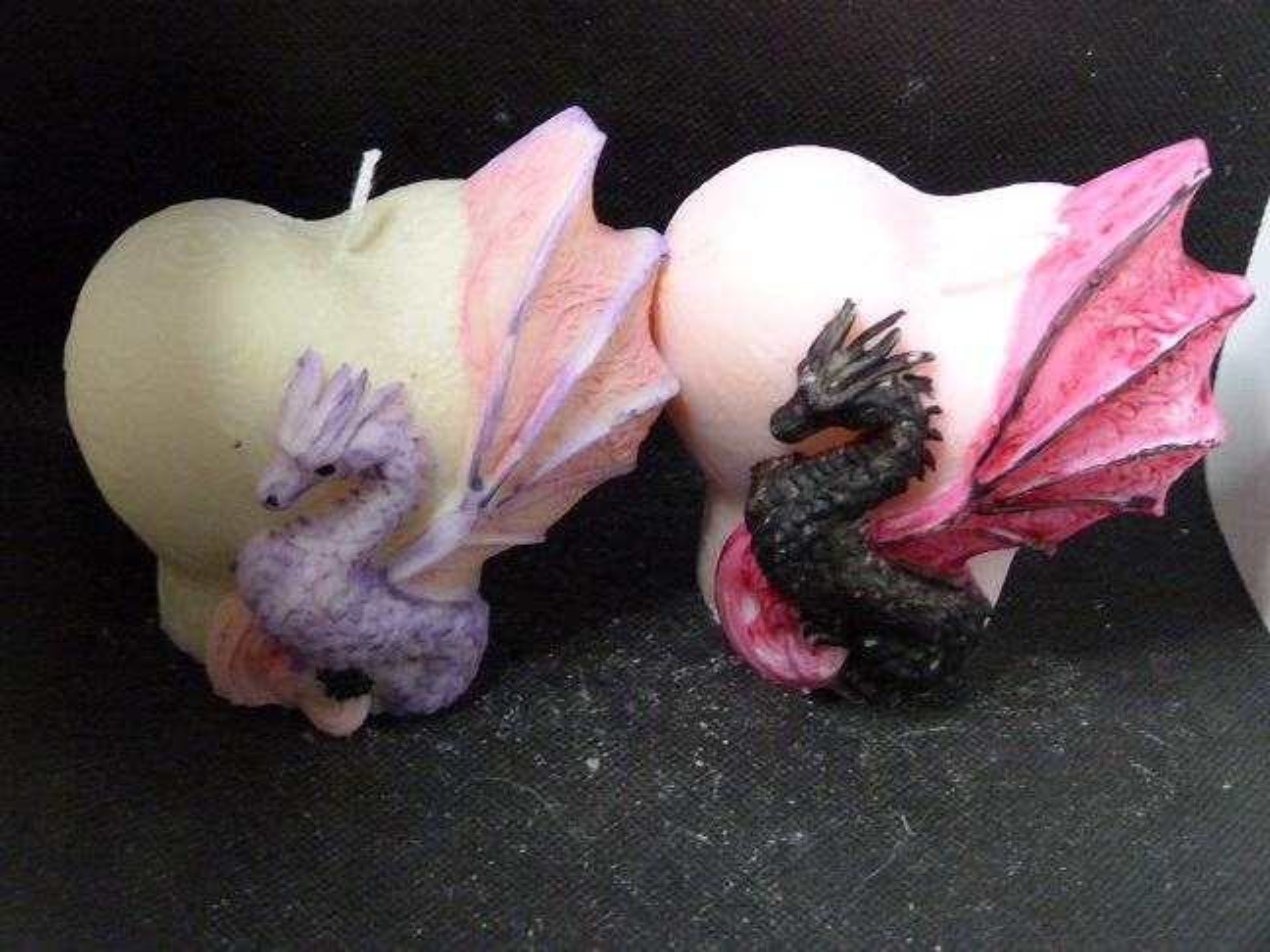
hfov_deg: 29.4
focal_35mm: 66
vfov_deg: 22.3
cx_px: 635
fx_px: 2421
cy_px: 476
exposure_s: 1/20
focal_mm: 11.8
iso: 800
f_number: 3.3
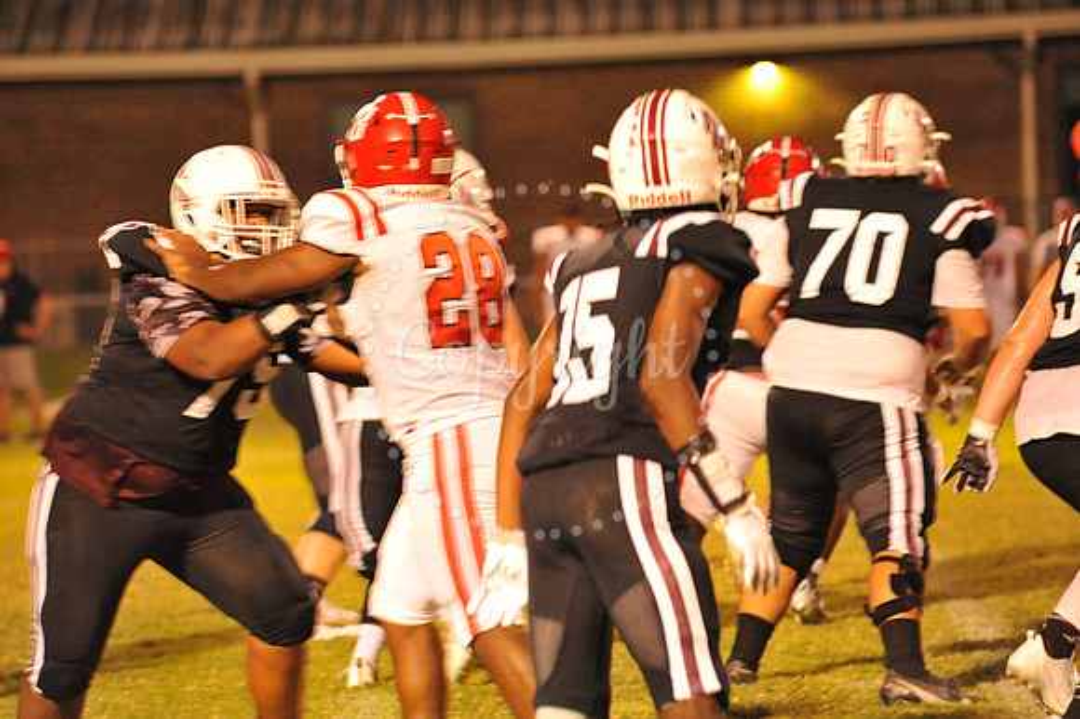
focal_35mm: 200
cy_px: 360
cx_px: 540
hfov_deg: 10.3
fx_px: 5996
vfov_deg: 6.9
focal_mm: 200
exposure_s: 1/160
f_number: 5
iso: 5000
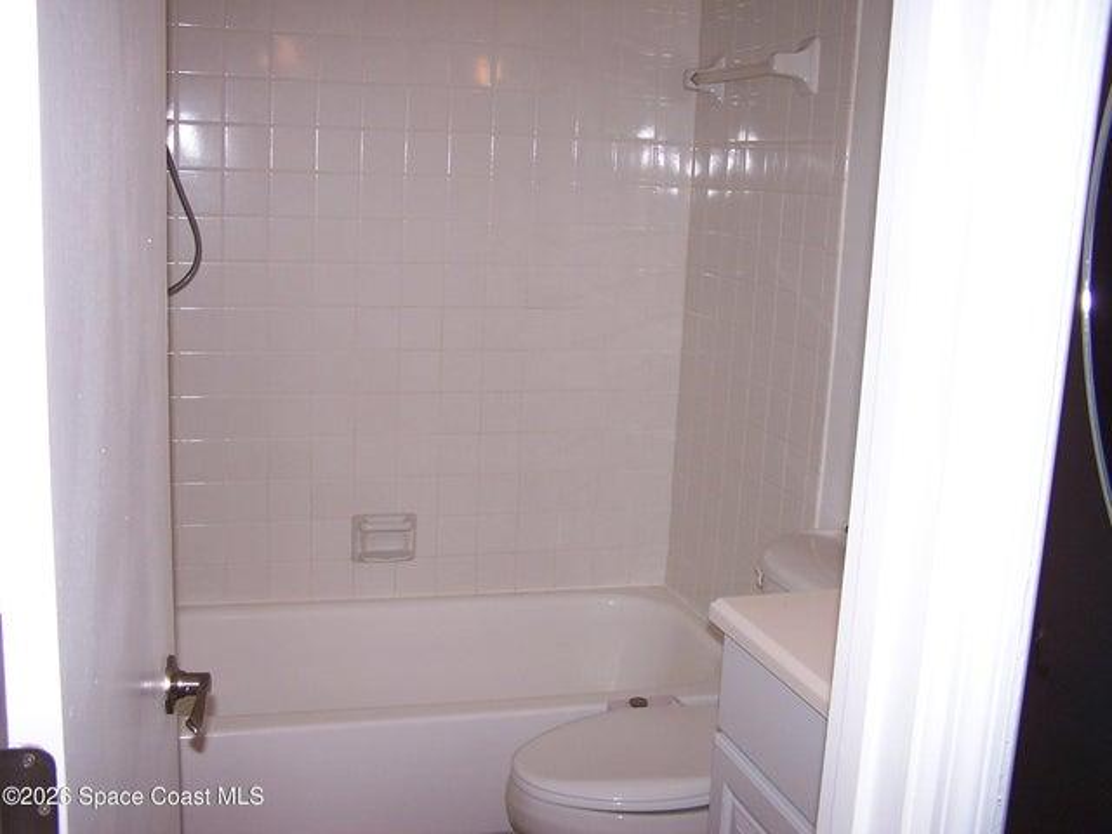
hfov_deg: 49.0
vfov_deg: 37.7
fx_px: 1221
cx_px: 556
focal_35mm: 38
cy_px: 417
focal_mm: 6.3
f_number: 2.8
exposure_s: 1/60
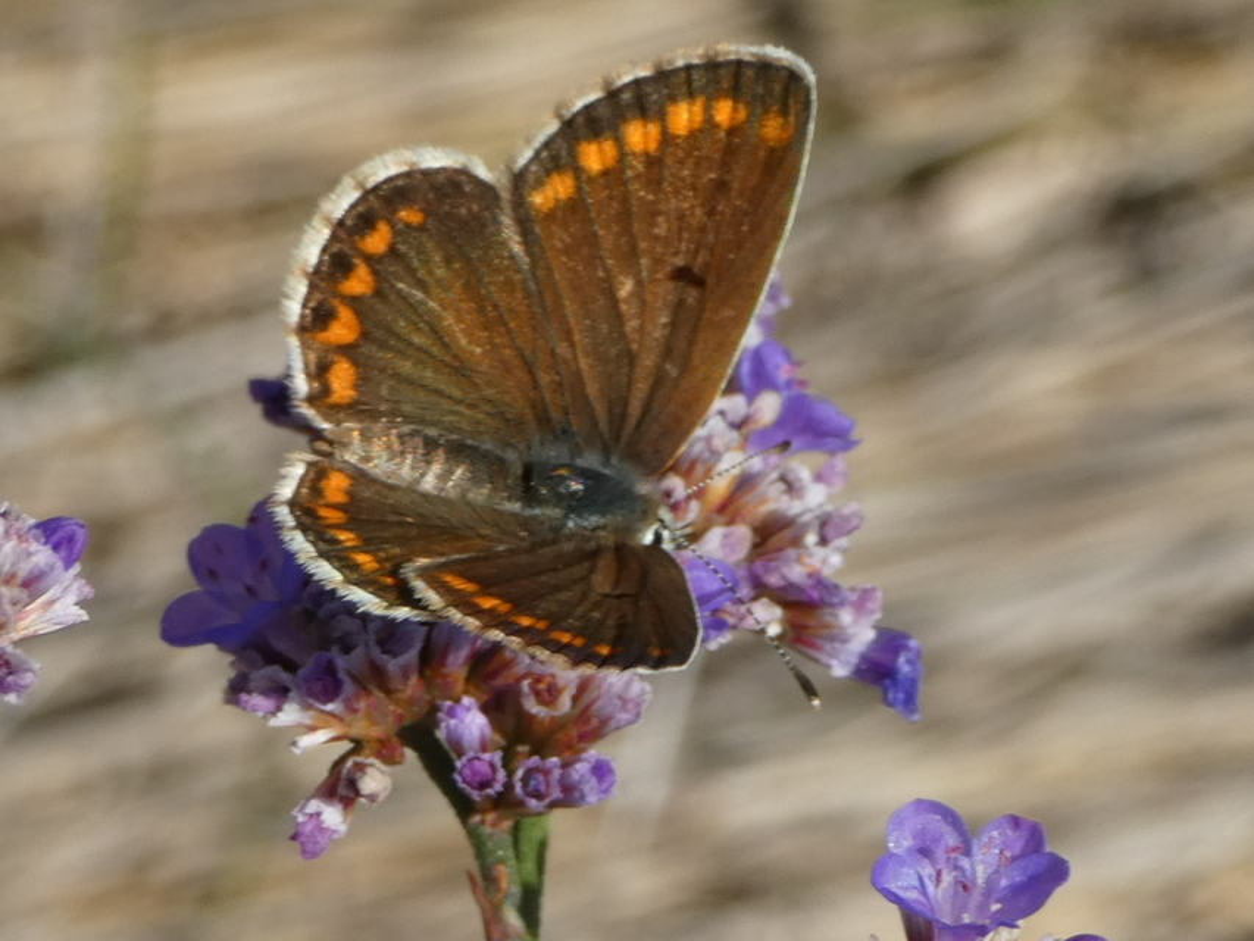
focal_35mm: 154
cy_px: 470
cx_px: 627
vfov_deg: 9.6
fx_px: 5580
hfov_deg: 12.8
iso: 80
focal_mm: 27.5
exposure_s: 1/200
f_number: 5.4
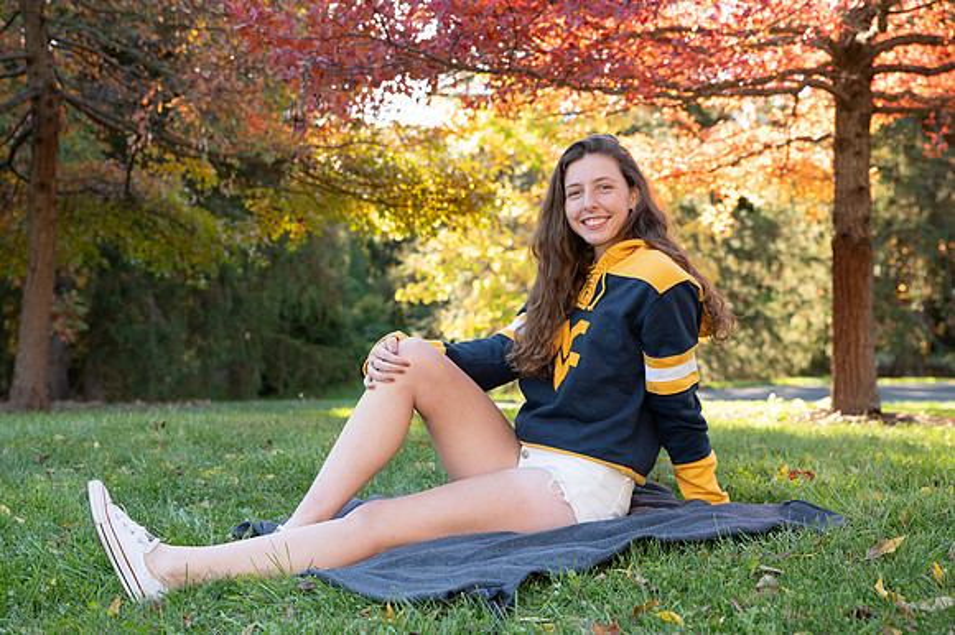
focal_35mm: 61
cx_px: 440
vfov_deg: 22.3
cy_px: 342
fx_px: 1609
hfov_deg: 33.0
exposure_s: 1/160
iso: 250
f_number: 4
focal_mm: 56
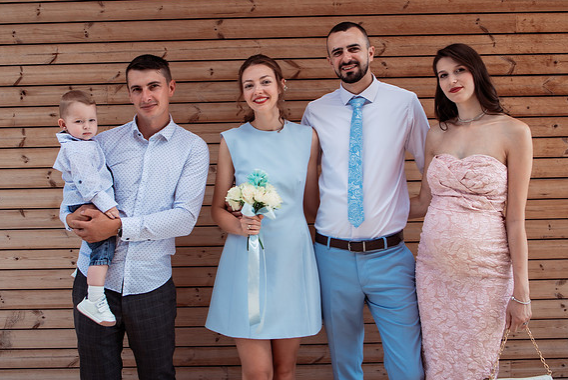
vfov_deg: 33.4
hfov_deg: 48.4
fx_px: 631
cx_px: 266
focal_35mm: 40
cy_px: 167
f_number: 3.5
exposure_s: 1/500
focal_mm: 35
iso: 160
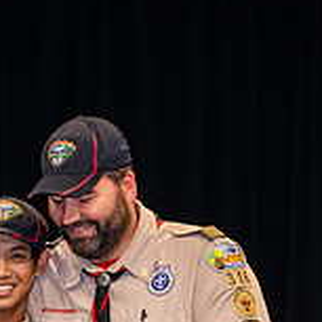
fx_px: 6841
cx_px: 118
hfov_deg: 2.7
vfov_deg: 2.7
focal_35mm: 650
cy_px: 397
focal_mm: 200
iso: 1600
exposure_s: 1/160
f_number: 2.8
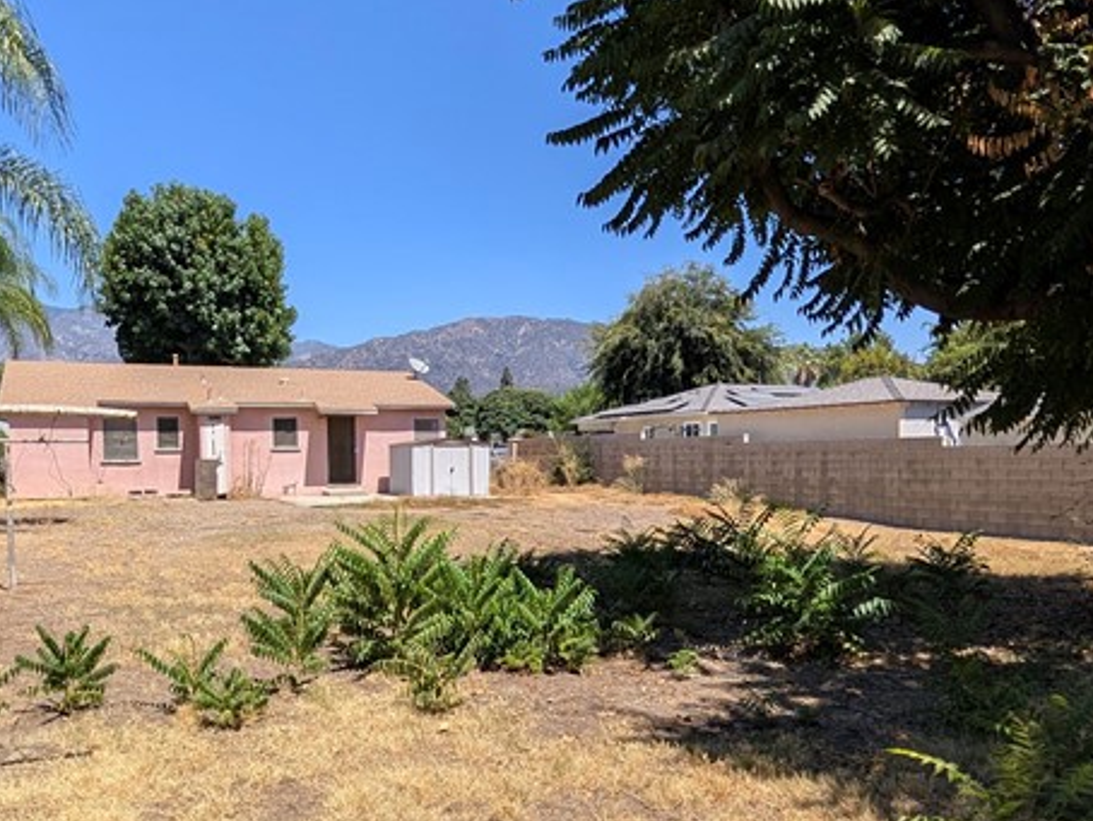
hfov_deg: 65.1
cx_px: 485
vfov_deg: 51.1
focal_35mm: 27
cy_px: 494
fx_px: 853
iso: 48
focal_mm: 2.02
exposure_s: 1/2088
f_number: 1.7
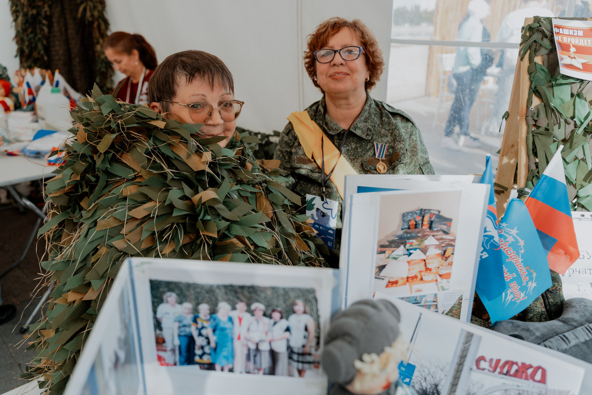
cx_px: 295
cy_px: 196
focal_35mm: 29
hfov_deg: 63.7
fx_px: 477
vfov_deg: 45.0
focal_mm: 28
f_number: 3.2
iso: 250
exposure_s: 1/640
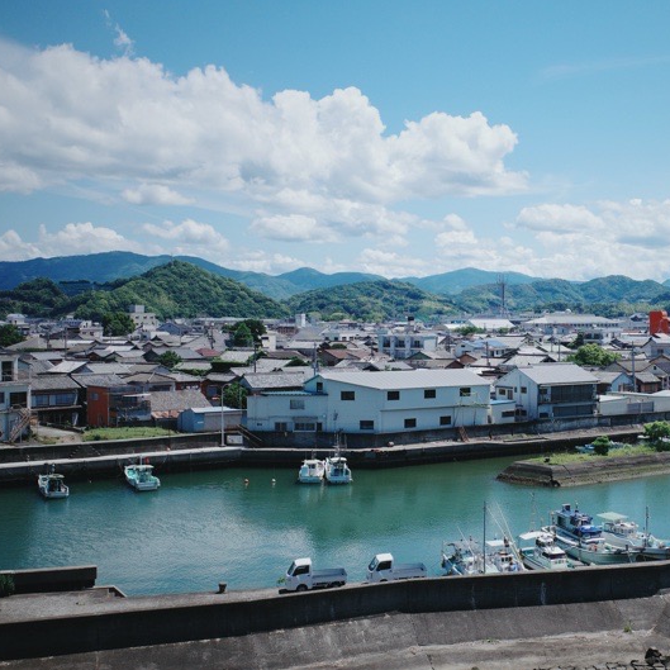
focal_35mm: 45
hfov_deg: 36.8
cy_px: 336
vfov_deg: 37.6
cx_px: 493
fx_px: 985
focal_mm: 18.3
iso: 200
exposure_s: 1/1250
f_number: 4
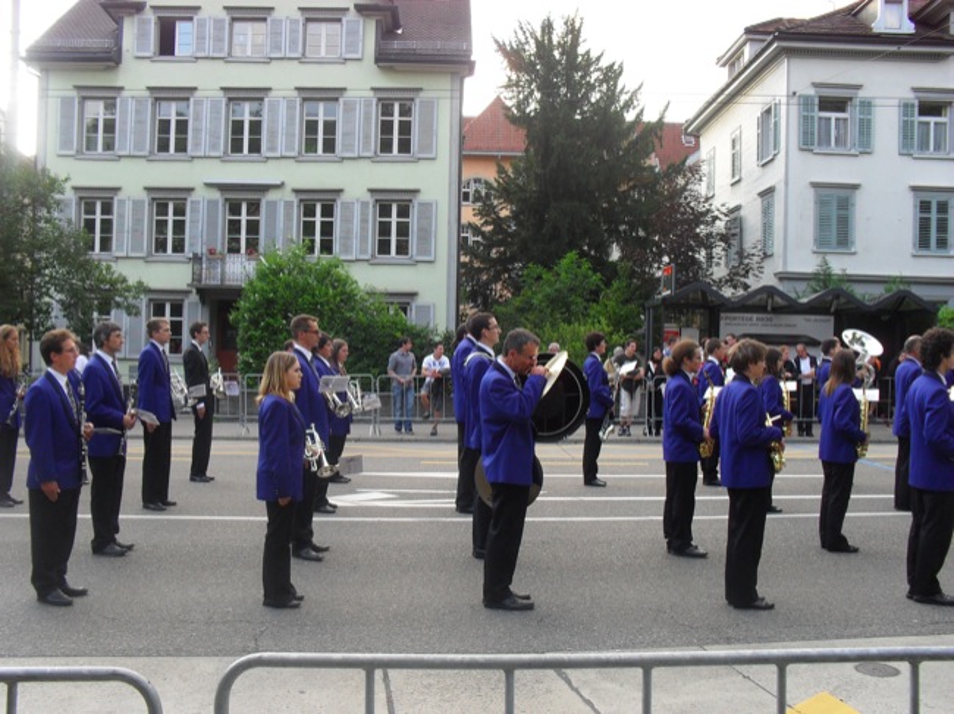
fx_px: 964
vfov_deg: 40.7
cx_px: 477
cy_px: 357
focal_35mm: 35
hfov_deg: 52.6
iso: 100
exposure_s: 1/60
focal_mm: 6.3
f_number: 3.2
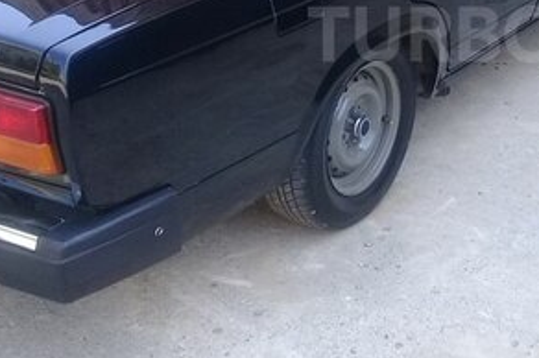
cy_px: 34
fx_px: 1092
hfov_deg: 26.7
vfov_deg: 18.3
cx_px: 497
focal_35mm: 73
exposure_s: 1/150
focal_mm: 3.3
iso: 50
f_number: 2.2
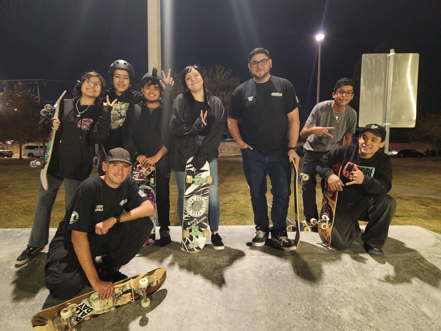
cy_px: 166
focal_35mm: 23
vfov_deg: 58.9
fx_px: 293
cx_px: 220
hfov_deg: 73.9
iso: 1250
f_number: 1.8
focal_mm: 5.4
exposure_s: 1/24
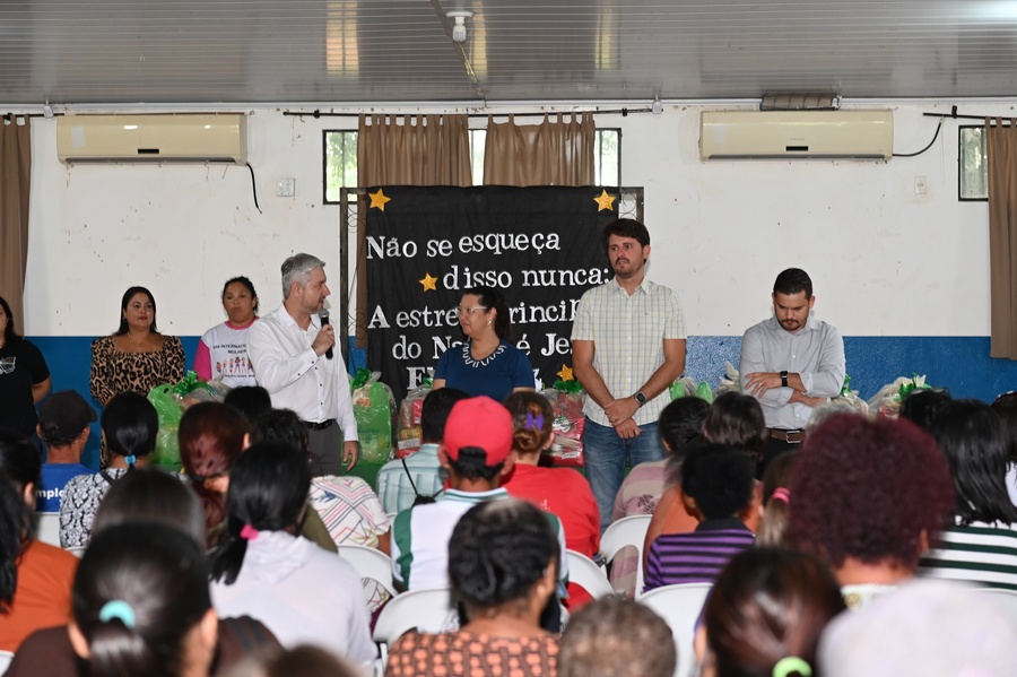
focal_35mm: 70
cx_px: 508
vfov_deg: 19.4
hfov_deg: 28.9
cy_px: 338
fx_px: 1976
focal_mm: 70
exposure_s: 1/60
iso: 800
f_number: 4
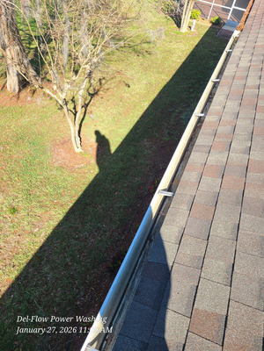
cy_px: 176
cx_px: 132
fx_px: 264
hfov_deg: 53.1
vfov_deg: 67.3
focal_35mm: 26
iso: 40
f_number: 1.8
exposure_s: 1/775
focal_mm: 5.4
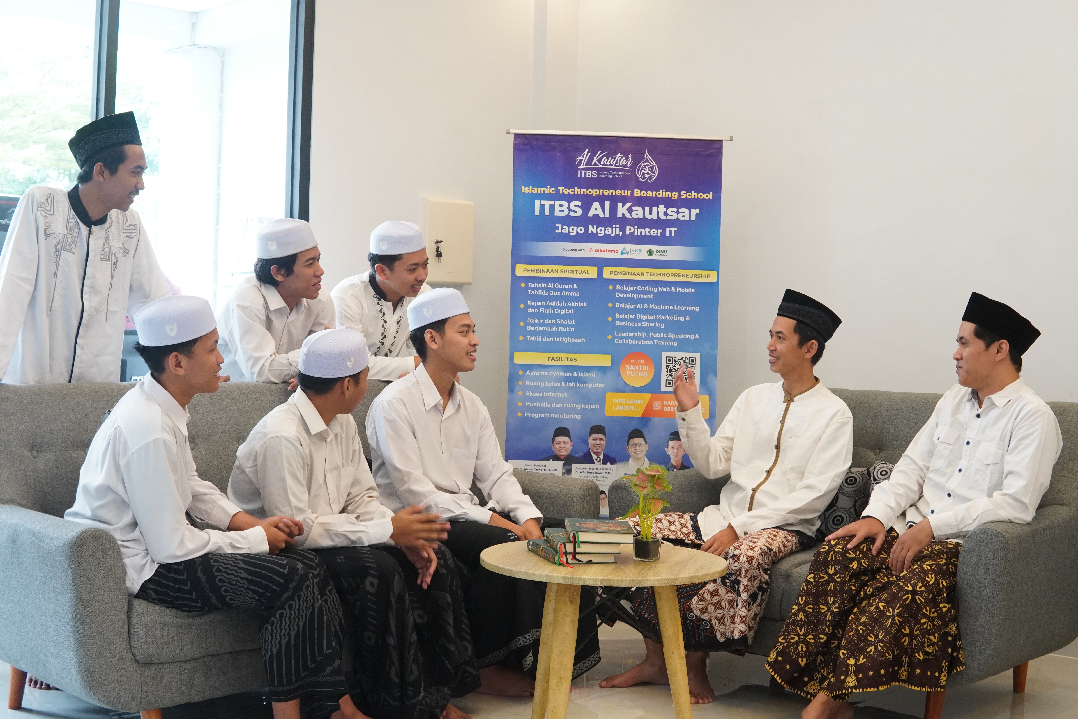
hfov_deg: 43.6
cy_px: 360
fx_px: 1347
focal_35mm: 45
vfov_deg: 29.9
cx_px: 539
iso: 2000
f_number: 6.3
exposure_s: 1/80
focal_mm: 30
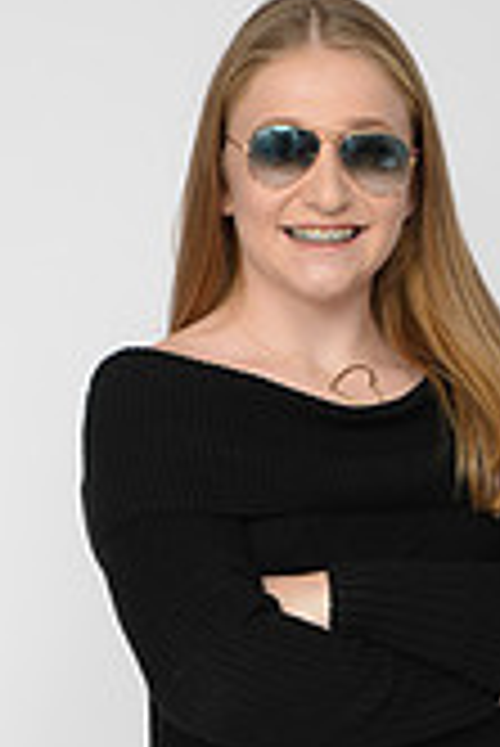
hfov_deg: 11.2
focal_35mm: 122
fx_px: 2536
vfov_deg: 16.4
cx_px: 363
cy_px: 788
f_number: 8
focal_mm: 35
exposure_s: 1/200
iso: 125
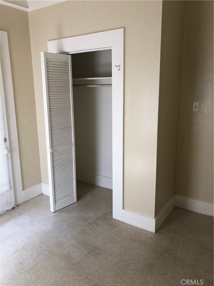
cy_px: 143
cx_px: 107
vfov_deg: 63.4
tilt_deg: -13.3
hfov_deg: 49.7
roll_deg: +0.2
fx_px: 231
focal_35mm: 28
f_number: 1.8
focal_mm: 3.99
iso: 40
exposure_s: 1/30
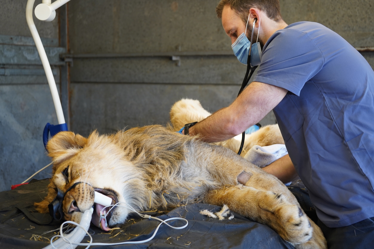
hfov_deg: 41.1
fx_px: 499
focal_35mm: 48
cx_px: 187
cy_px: 124
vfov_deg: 28.1
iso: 400
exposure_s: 1/50
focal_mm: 48
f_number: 4.5
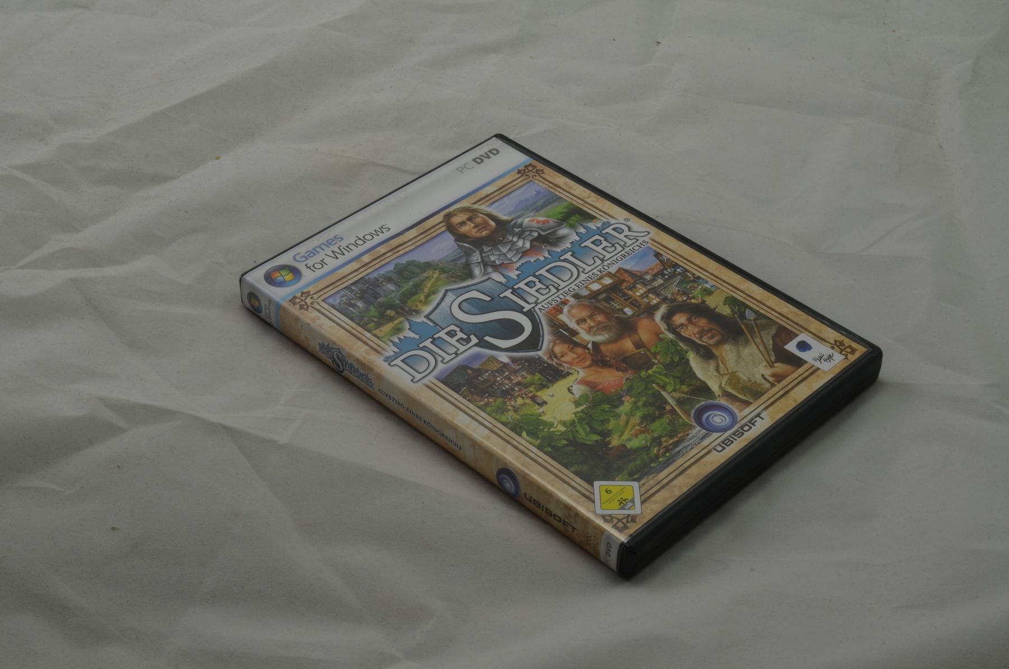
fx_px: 1679
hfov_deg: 33.5
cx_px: 504
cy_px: 334
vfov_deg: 22.5
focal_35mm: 60
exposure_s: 1/4
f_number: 20
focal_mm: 40
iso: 100
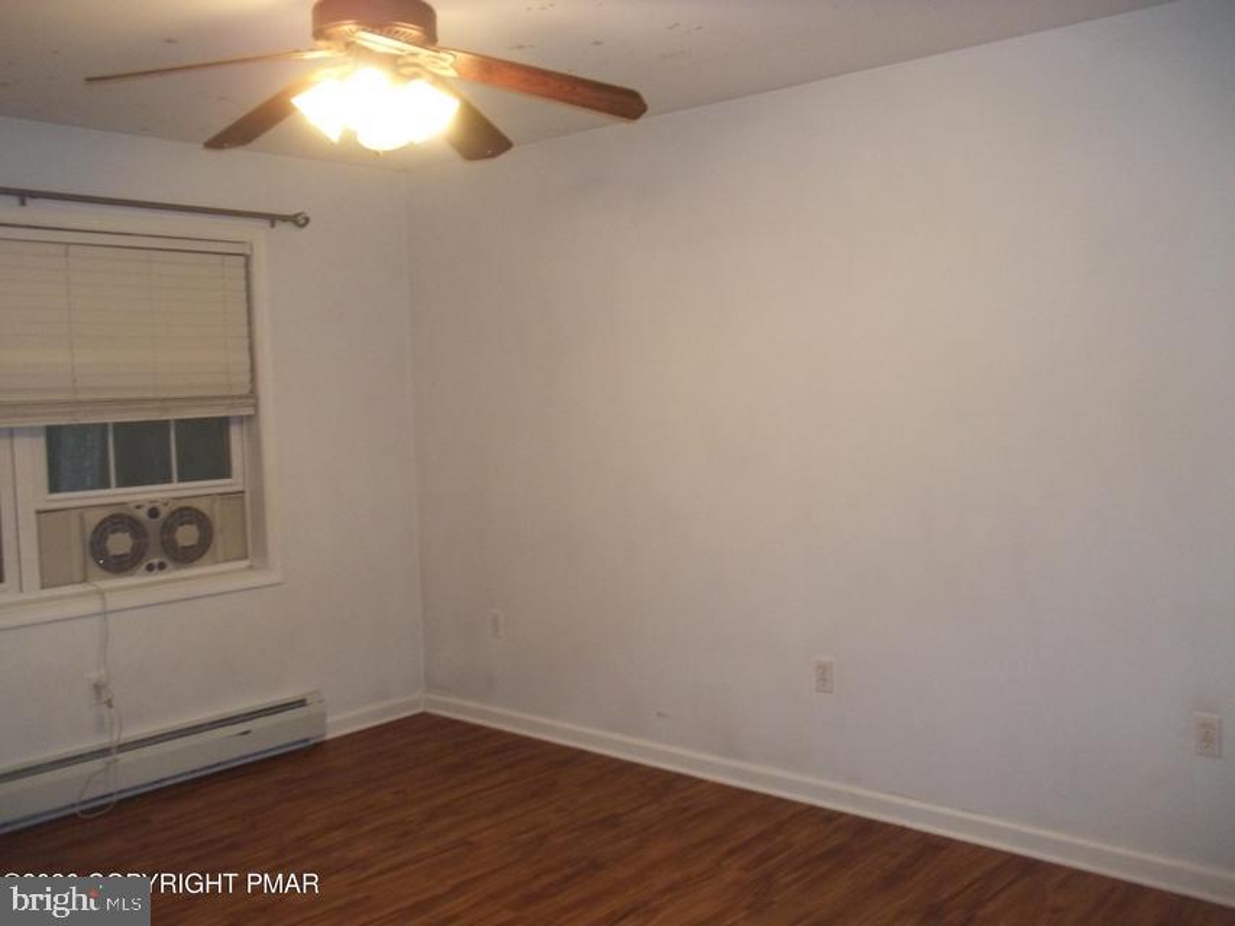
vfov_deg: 44.2
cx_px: 618
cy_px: 463
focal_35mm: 32
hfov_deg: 56.8
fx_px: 1142
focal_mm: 5.7
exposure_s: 1/30
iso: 160
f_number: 2.9
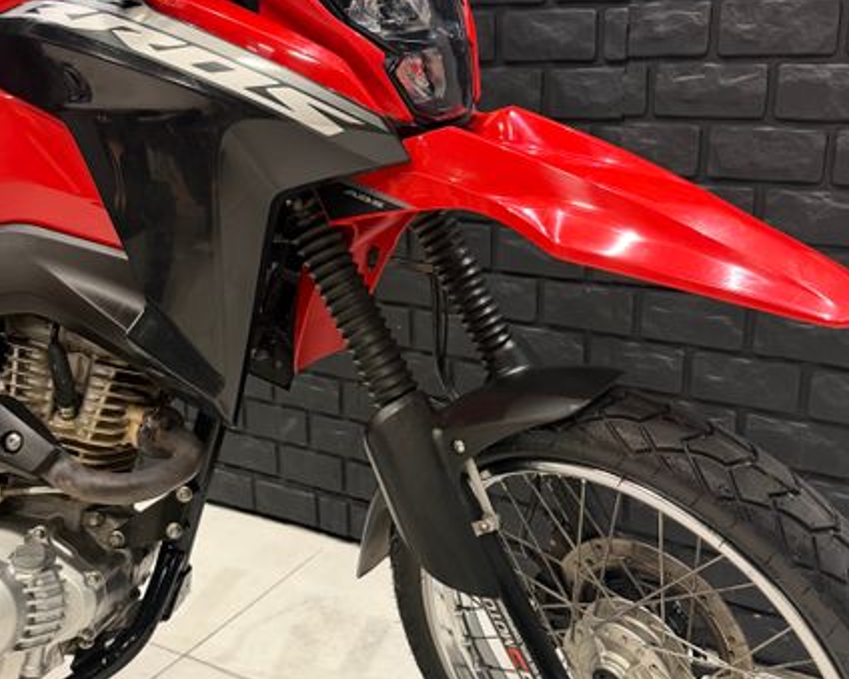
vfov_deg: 54.9
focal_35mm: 26
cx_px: 455
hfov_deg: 66.0
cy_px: 330
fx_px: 653
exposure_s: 1/60
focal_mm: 6.76
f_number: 1.78
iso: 320
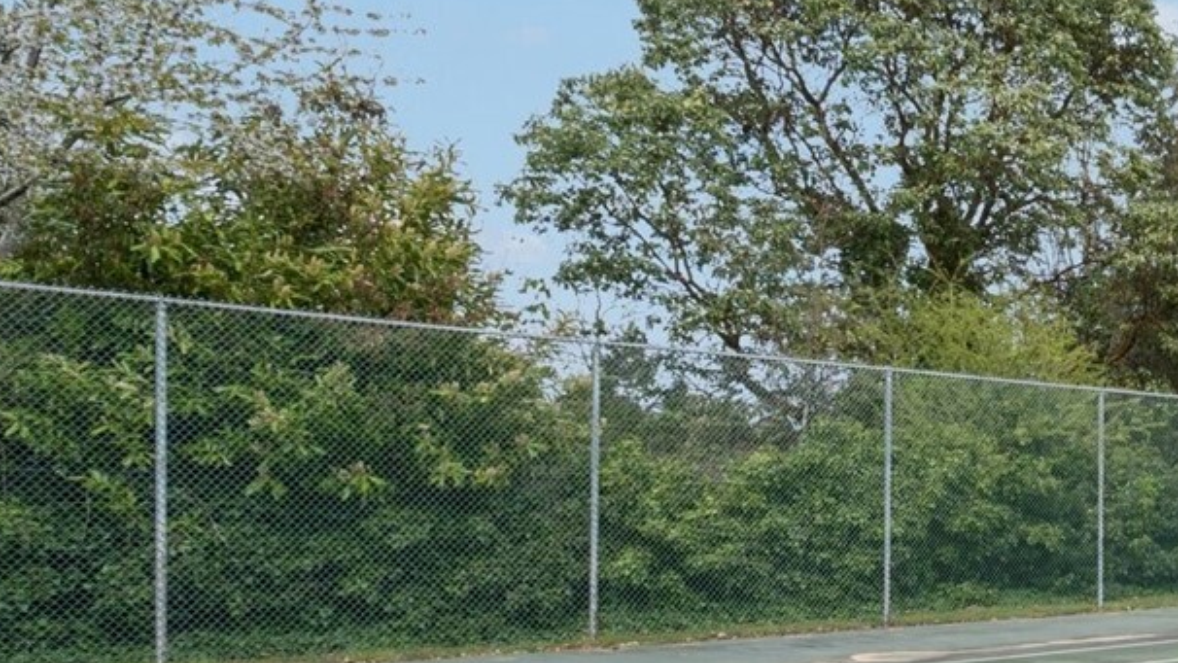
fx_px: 1374
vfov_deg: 26.9
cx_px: 1558
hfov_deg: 33.1
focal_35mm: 44
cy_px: 464
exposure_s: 1/60
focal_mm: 10
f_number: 9
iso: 100
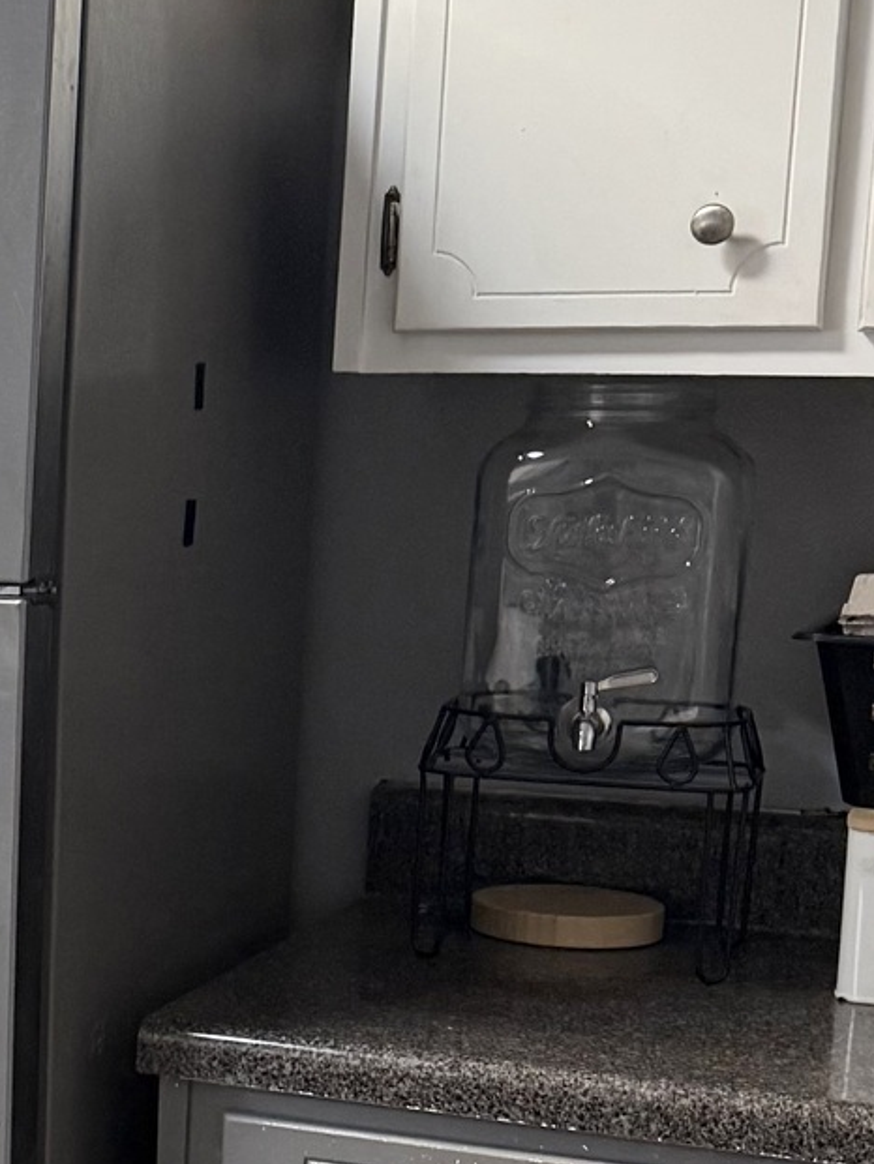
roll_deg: +0.6
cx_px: -692
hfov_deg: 14.6
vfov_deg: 21.8
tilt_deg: -11.4
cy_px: 860
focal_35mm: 89
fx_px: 2995
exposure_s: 1/60
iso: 200
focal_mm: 6.76
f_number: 1.78
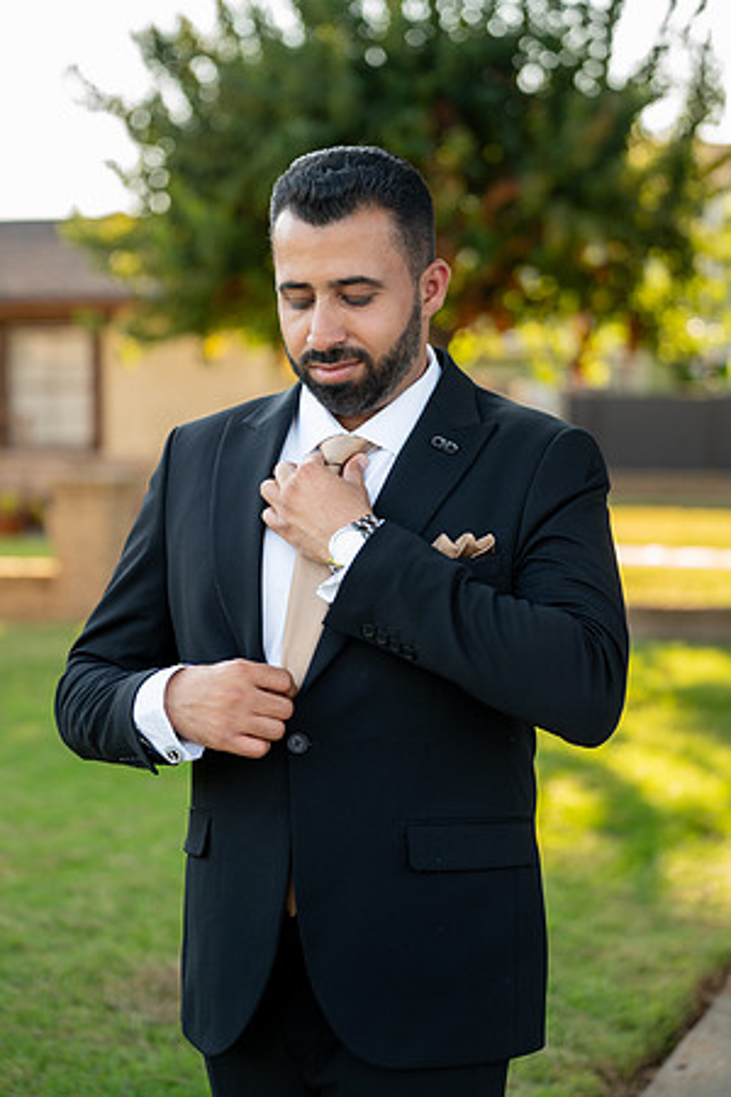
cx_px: 366
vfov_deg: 27.0
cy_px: 548
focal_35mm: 75
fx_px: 2284
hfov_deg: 18.2
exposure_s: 1/500
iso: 320
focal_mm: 75
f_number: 2.8
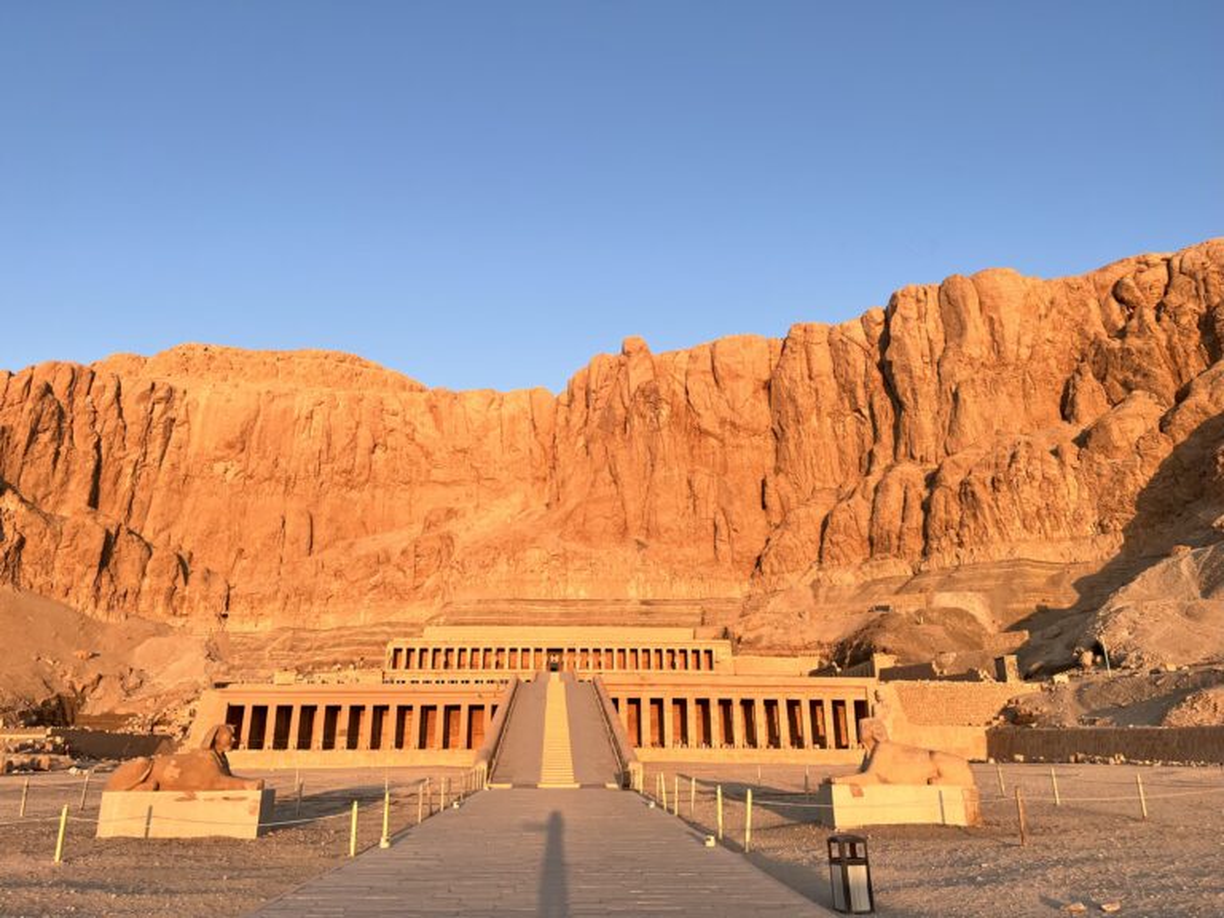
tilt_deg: +18.3
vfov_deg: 53.1
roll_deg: -1.2
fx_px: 919
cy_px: 459
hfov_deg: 67.3
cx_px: 612
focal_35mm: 26
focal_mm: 5.7
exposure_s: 1/866
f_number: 1.5
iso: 50
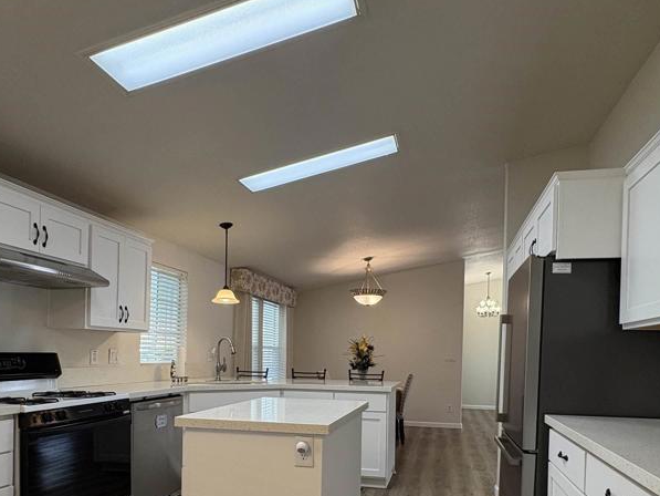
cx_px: 356
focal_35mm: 24
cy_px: 362
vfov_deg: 54.6
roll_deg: -0.6
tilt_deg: -0.9
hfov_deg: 71.5
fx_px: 458
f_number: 2.2
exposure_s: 1/120
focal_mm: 2.22
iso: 200
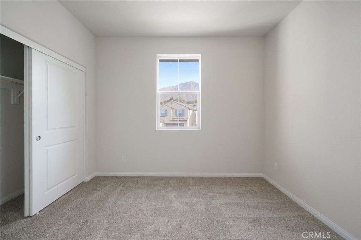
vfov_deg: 81.2
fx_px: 140
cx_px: 180
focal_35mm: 14
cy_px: 120
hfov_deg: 104.3
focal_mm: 14
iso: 400
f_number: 8
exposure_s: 1/10
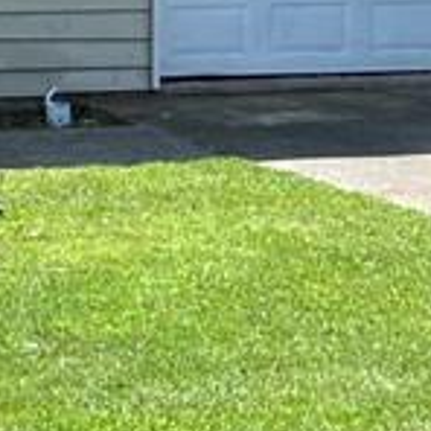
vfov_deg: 10.6
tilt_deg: -1.6
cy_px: -204
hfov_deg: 9.8
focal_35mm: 159
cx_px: -568
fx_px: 2240
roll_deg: +0.0
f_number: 1.5
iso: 50
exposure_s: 1/1751
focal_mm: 5.7
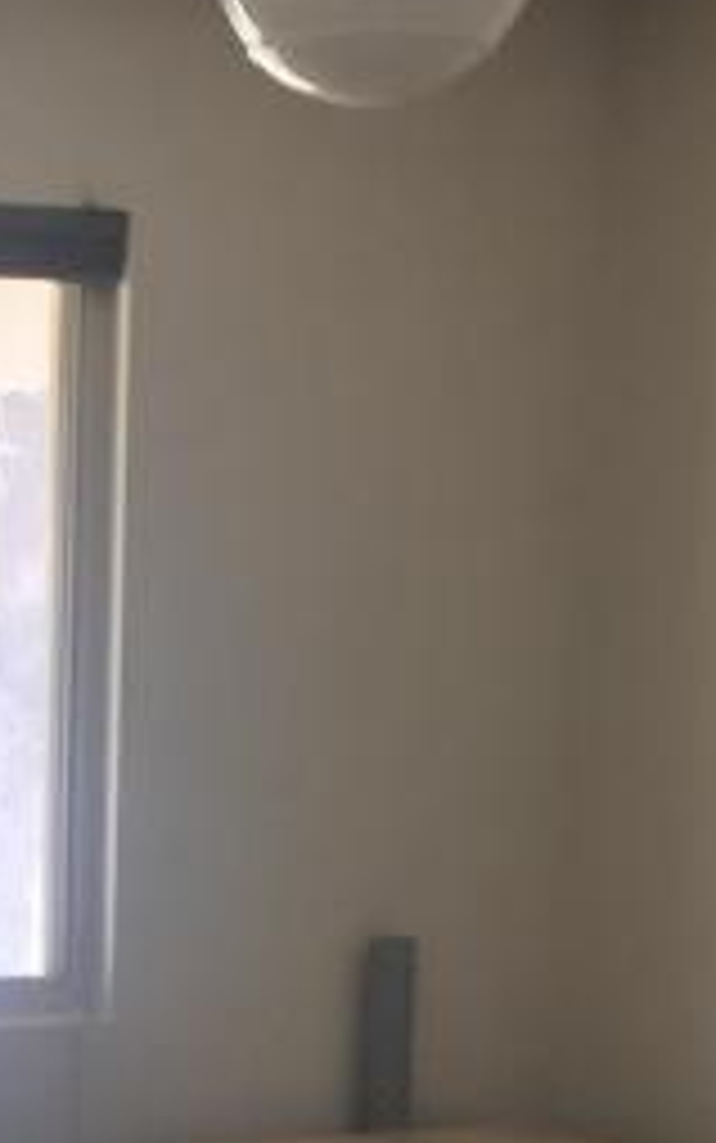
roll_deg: +1.3
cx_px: -171
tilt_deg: -13.5
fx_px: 2900
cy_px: 1224
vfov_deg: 21.3
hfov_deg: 13.6
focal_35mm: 93
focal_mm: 4.15
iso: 64
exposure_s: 1/30
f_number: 2.2
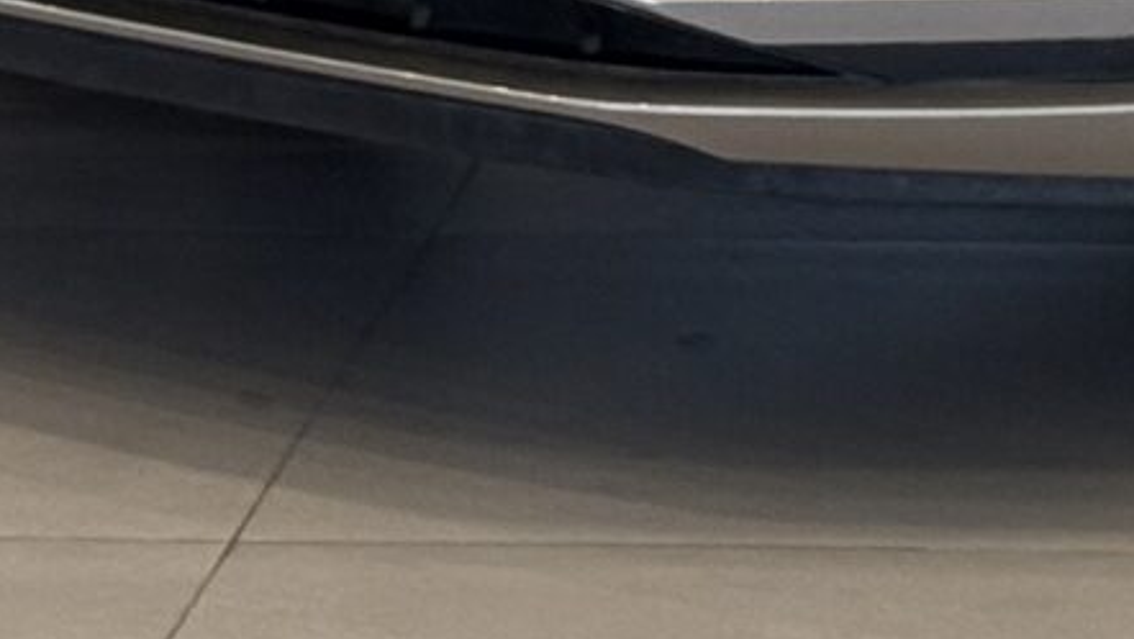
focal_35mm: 303
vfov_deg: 3.9
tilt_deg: -4.7
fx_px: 9114
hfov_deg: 7.0
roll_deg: -0.5
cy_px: -993
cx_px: 1760
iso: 160
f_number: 1.78
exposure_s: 1/60
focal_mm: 6.76
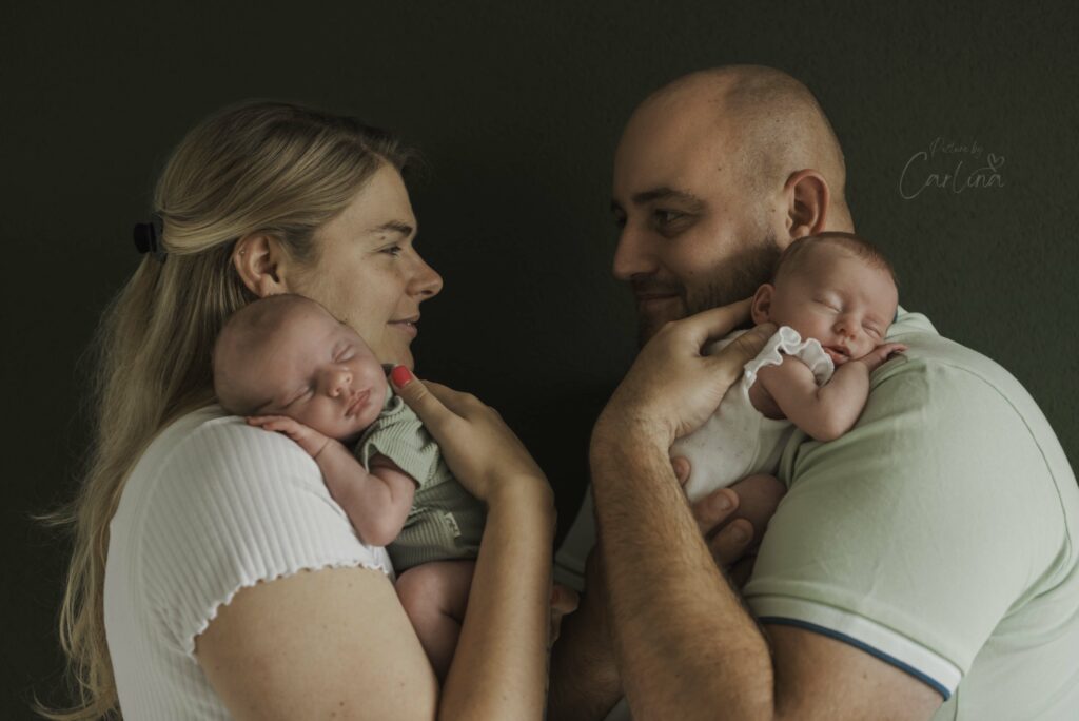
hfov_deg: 41.1
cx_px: 540
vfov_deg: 28.1
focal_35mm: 48
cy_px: 360
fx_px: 1439
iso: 640
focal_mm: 48
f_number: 3.2
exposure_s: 1/125
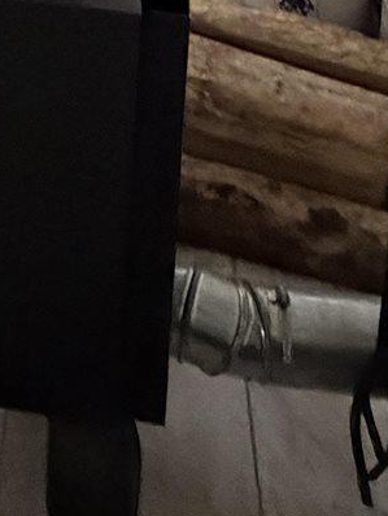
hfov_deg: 17.3
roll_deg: +0.5
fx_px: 1209
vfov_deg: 17.7
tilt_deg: -8.5
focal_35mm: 81
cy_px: -493
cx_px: -99
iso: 1000
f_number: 2.2
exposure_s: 1/60
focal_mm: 2.22
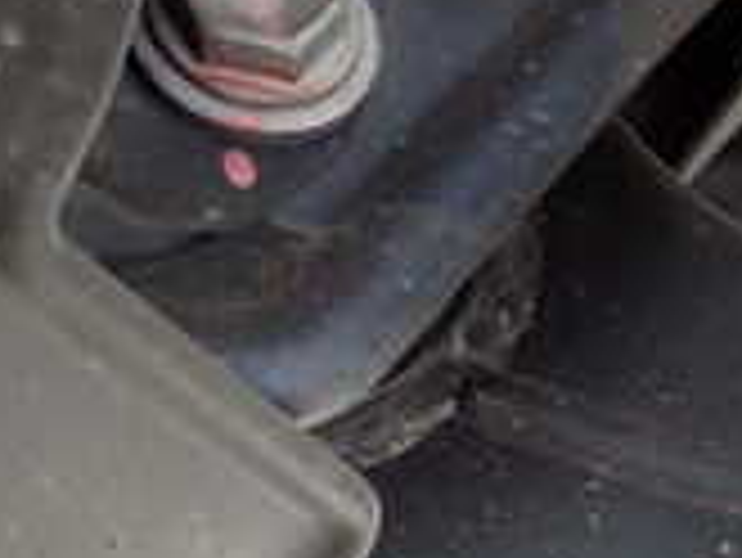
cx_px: 1178
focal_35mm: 91
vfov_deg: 15.6
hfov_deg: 18.5
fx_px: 1952
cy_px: 698
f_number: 2
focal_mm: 4.5
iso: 200
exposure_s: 1/100
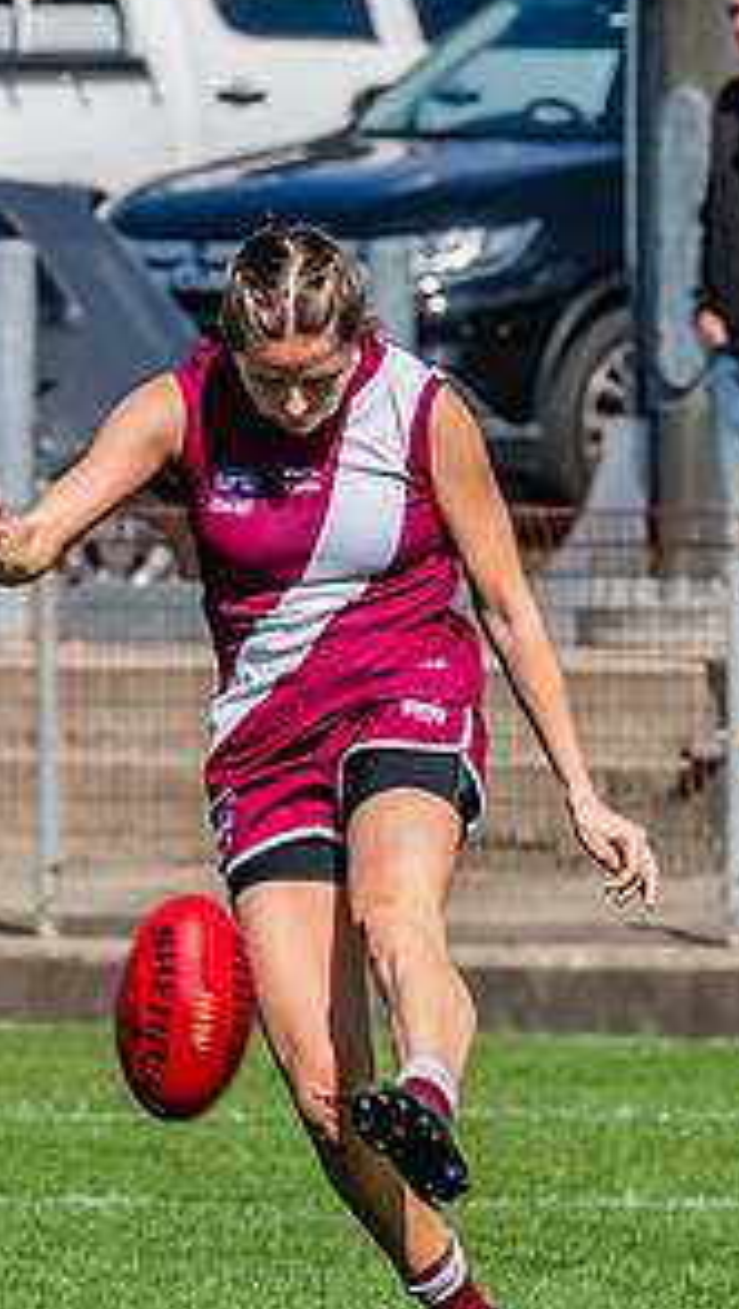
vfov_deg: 2.0
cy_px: 800
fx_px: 36855
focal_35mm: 1061
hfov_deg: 1.1
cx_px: 322
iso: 800
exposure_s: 1/1250
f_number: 13
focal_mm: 380
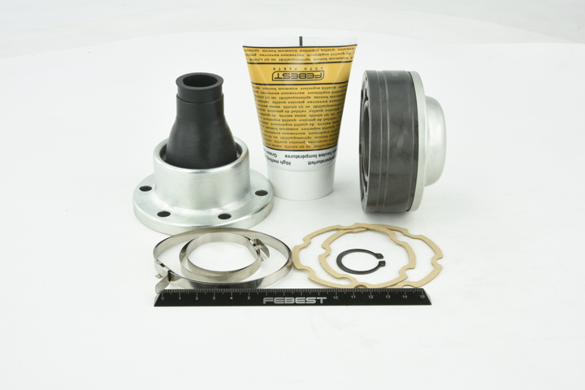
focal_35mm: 60
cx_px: 292
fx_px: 975
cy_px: 195
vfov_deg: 22.6
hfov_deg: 33.4
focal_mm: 60
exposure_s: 1/2.5
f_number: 32
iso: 64
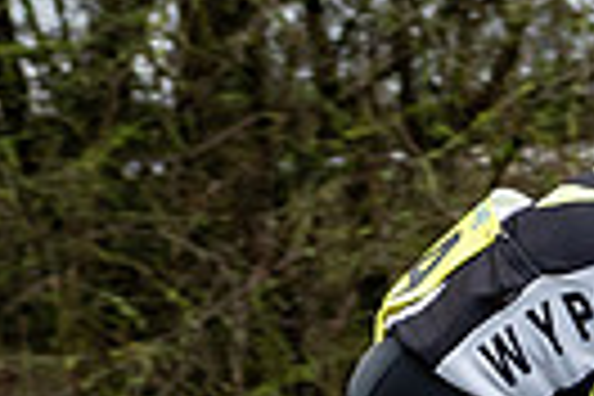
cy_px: 584
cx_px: 899
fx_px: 12275
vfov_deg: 1.8
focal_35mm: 744
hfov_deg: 2.8
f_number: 3.2
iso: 800
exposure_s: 1/1000
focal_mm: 84
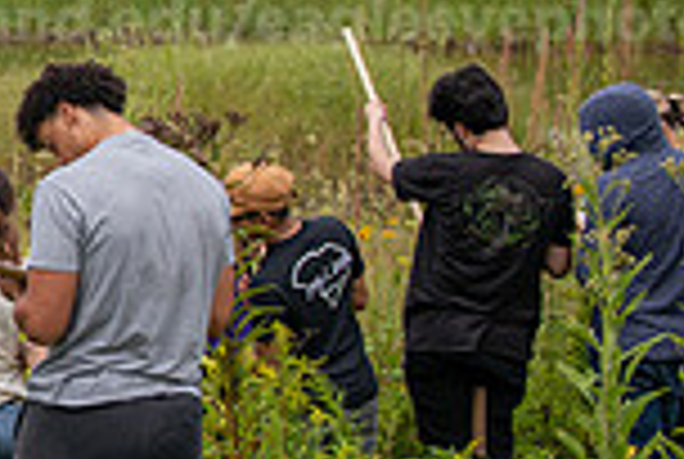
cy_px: 115
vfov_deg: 11.3
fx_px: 2323
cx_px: -522
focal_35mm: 122
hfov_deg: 14.8
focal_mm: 32
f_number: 4
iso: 125
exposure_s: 1/640
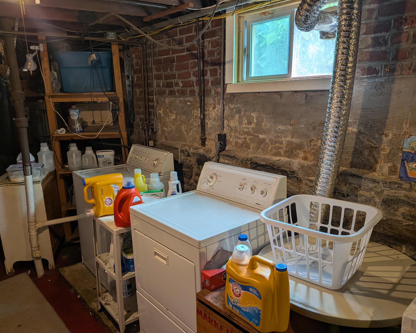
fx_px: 320
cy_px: 166
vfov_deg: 54.9
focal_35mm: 26
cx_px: 205
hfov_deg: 66.0
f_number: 1.7
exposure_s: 1/60
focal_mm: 4.53
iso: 27
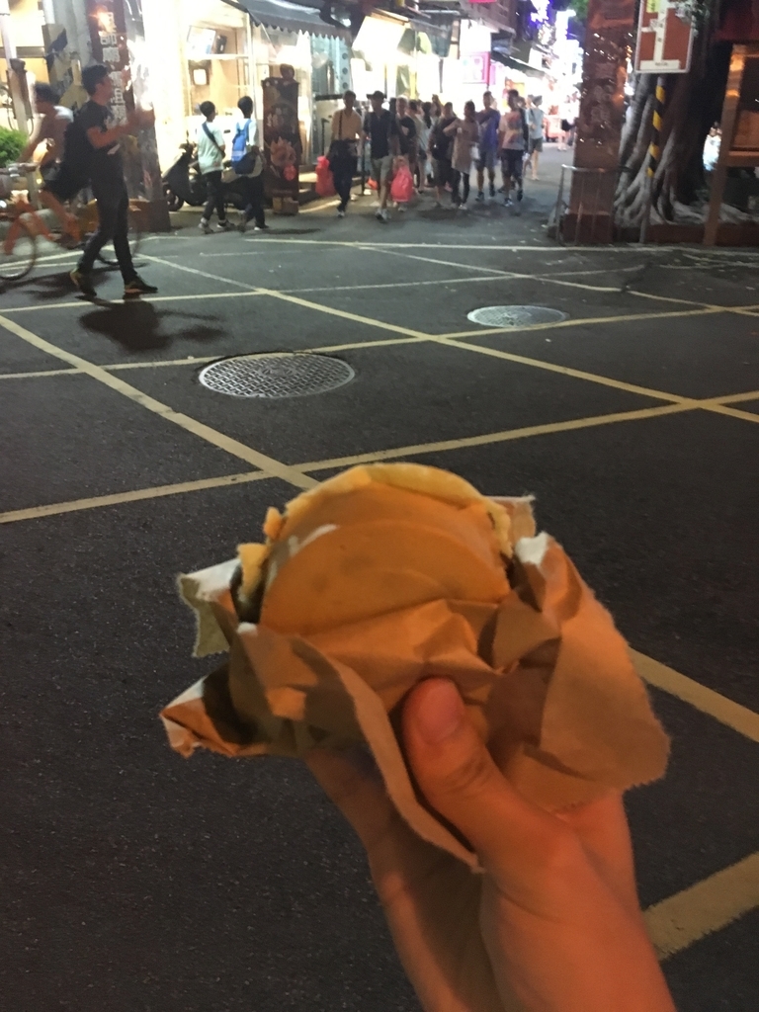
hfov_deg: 48.2
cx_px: 380
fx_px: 848
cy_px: 506
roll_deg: -0.7
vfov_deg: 61.7
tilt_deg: -25.8
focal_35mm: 29
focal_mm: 4.15
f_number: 2.2
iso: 320
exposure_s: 1/15
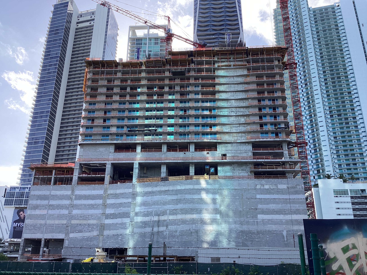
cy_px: 138
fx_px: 329
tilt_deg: +20.8
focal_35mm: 31
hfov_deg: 58.4
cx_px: 184
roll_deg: -0.1
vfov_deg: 45.4
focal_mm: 3.3
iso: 25
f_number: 2.4
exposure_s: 1/401
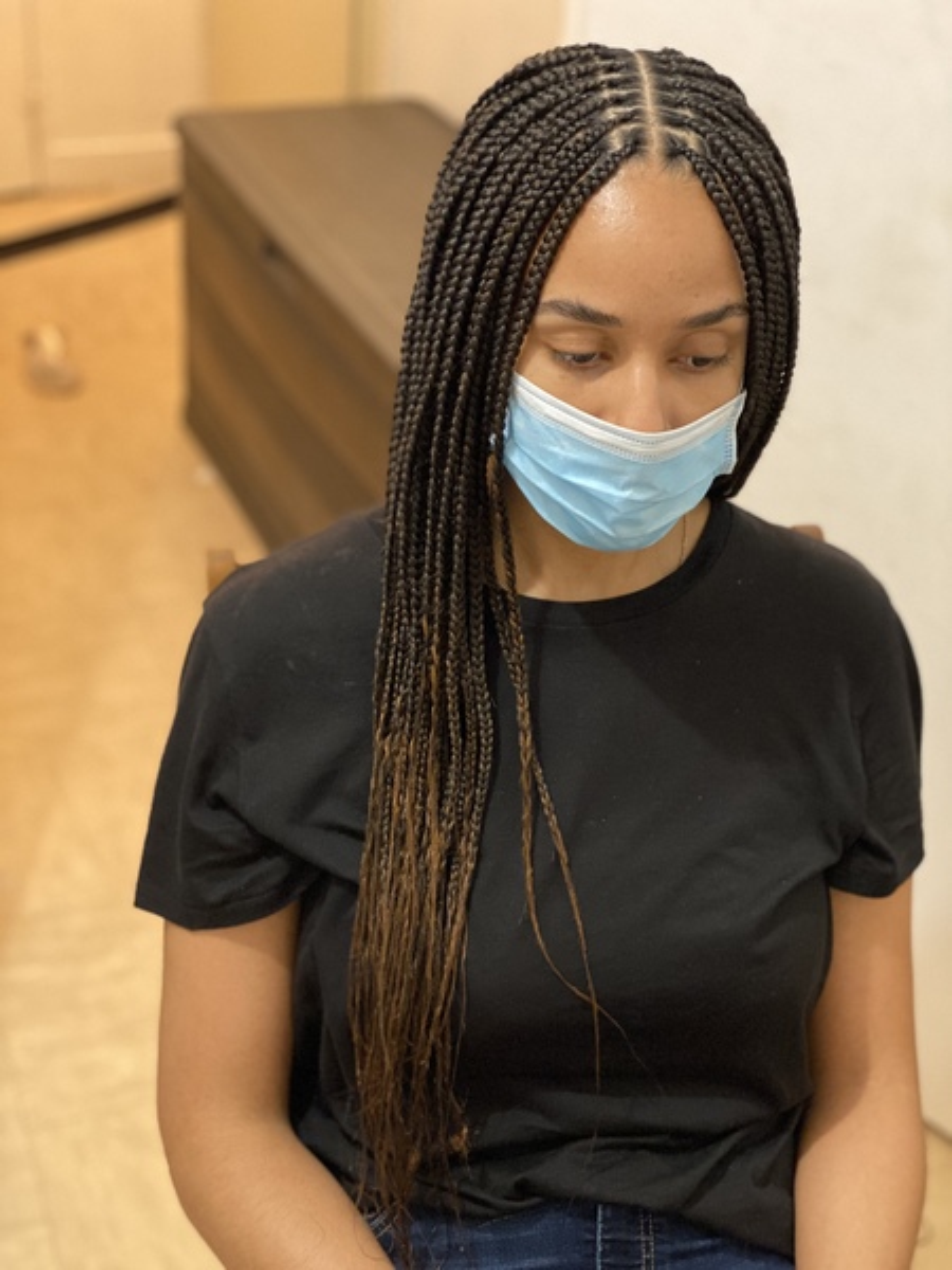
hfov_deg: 28.0
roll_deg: -4.5
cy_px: 635
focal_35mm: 52
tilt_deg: -30.9
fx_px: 1907
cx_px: 476
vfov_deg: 36.8
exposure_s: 1/33
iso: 320
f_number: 2
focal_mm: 6
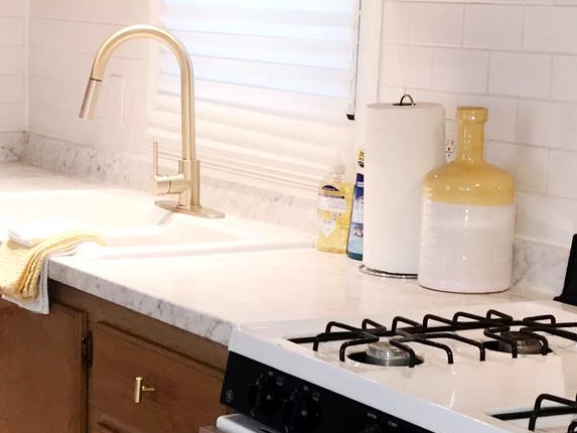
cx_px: 66
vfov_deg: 14.8
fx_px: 1667
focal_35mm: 100
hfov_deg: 19.3
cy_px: 262
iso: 32
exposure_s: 1/30
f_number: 1.8
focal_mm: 3.99
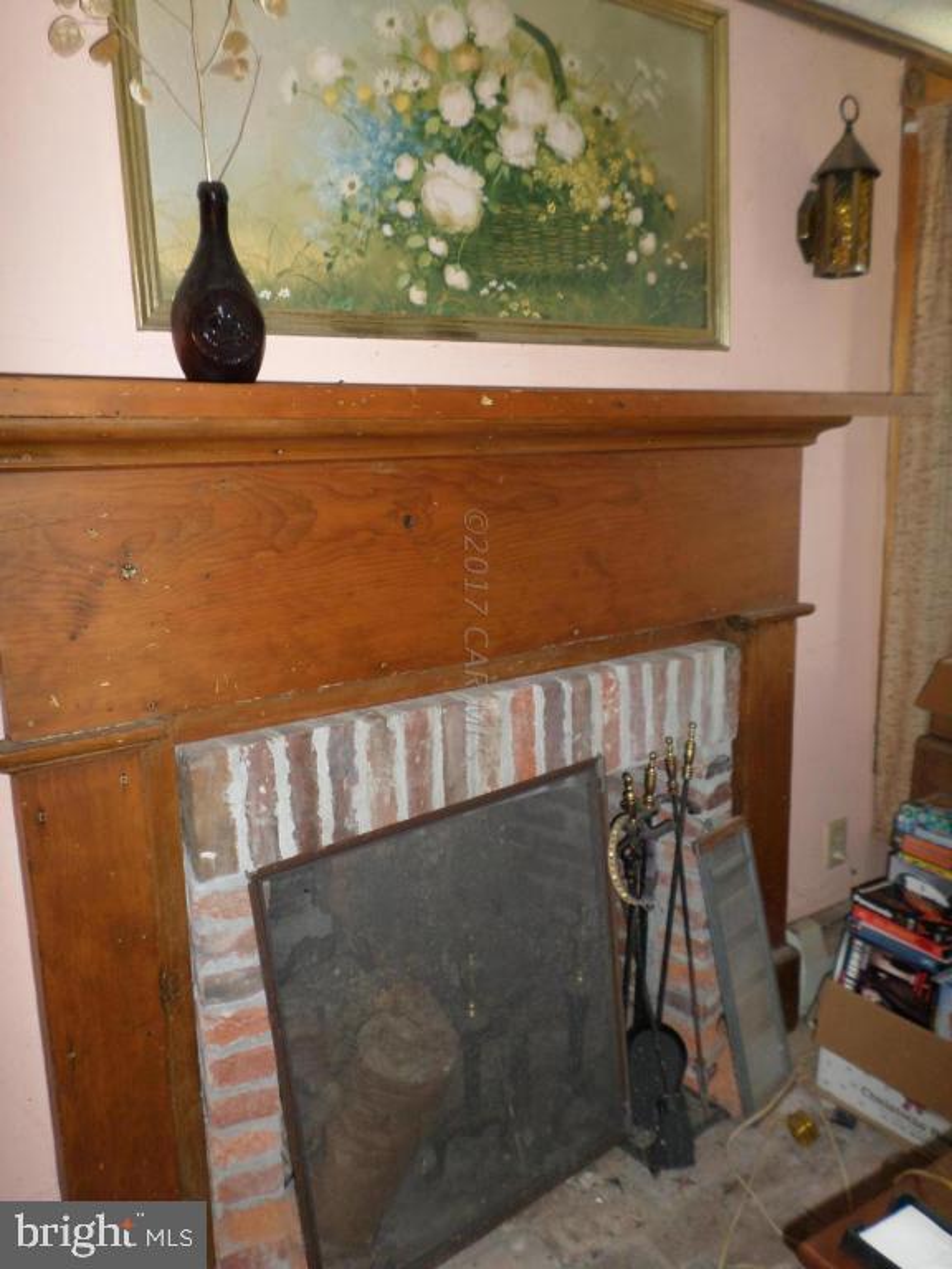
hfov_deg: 54.9
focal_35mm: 25
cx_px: 476
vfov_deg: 69.4
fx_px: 917
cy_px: 634
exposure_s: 1/30
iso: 120
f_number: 2.5
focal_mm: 4.5
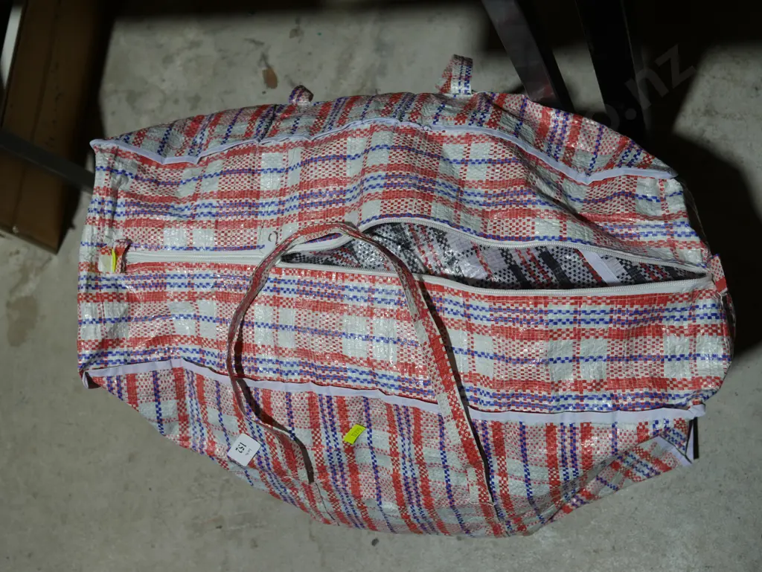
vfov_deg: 34.4
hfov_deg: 44.8
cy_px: 286
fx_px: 925
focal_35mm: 42
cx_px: 381
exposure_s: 1/80
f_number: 4.6
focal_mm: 21
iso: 200
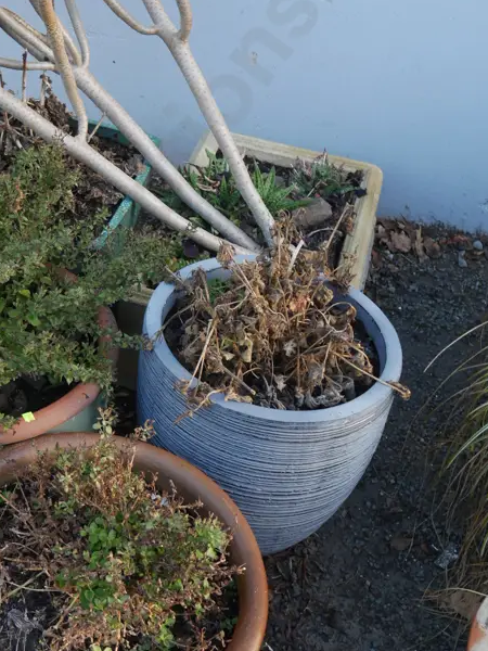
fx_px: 1090
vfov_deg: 33.0
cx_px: 129
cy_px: 229
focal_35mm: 58
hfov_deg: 25.0
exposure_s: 1/80
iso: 200
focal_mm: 17
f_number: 4
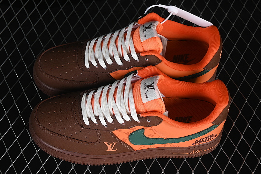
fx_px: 544
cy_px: 87
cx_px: 130
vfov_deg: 18.2
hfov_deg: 27.0
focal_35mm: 75
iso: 160
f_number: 6.3
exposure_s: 1/60
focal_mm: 50
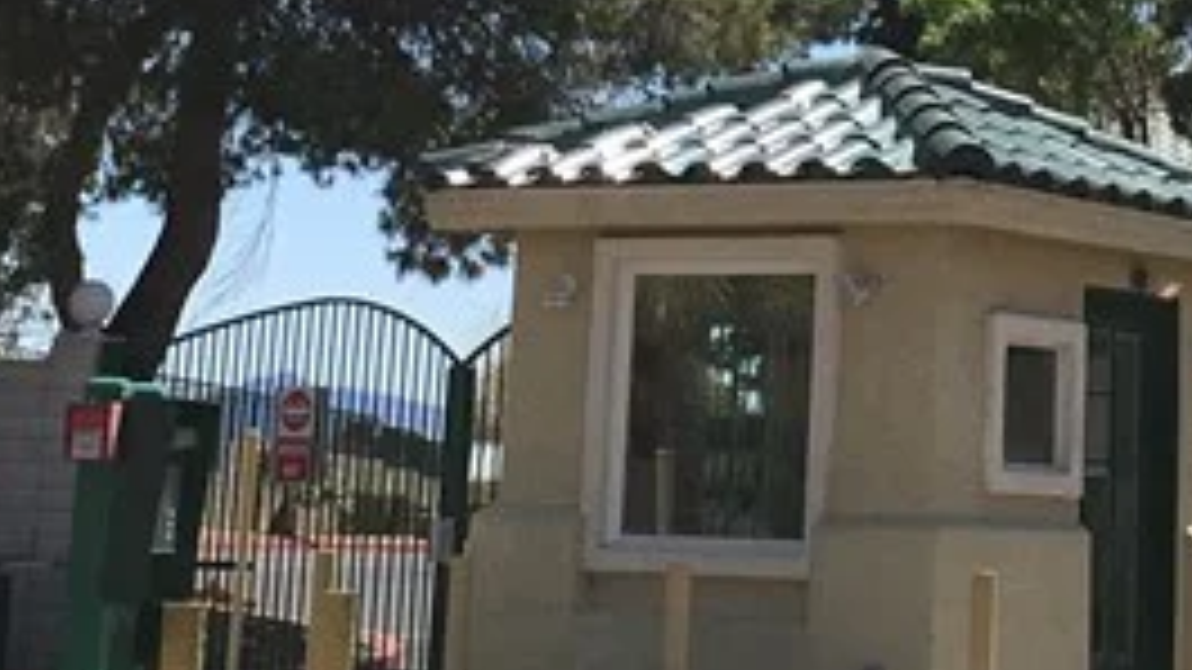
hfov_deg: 17.3
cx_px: 1080
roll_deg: -3.0
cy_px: -445
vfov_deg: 9.5
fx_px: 3856
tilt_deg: +14.6
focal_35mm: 122
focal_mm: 4.15
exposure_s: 1/1603
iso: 25
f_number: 2.2
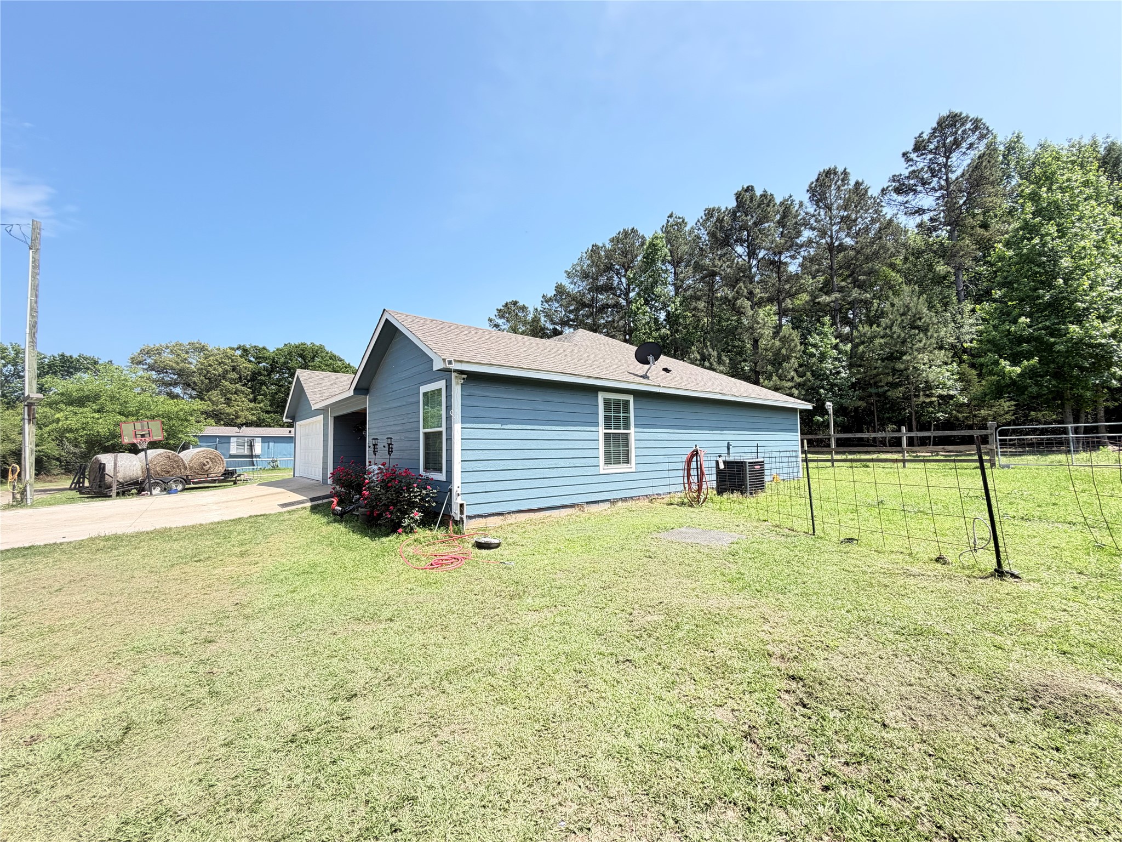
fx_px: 454
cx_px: 561
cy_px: 421
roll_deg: +1.3
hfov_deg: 102.1
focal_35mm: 14
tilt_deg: +3.4
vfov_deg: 85.7
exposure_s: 1/400
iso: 50
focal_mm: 2.22
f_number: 2.2
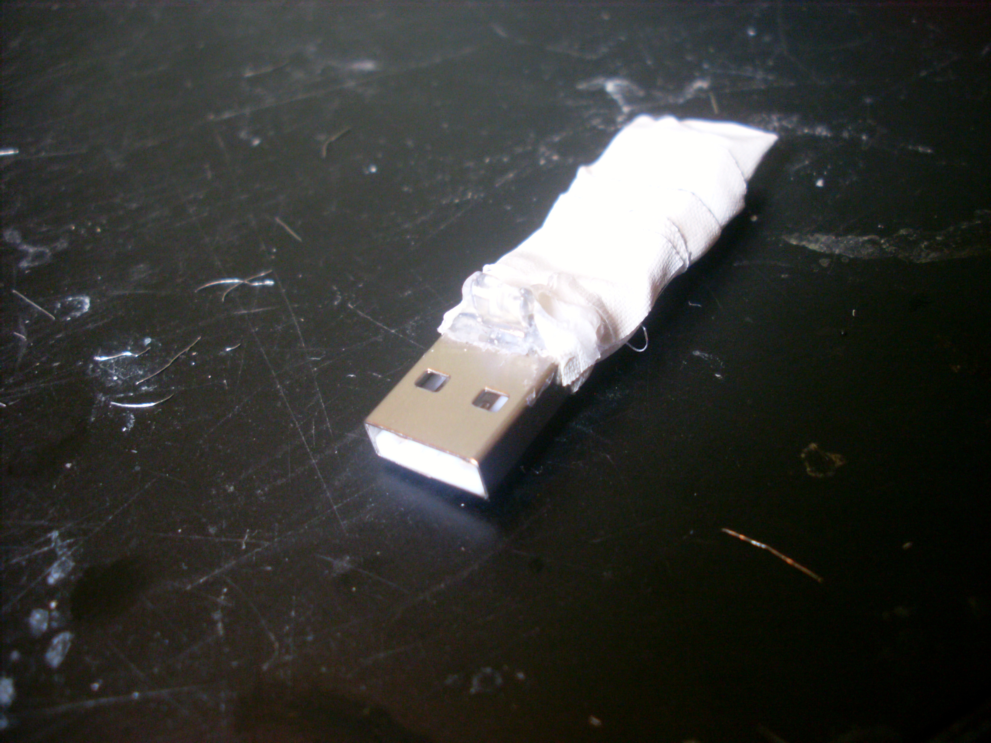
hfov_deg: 49.0
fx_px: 1088
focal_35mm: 38
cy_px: 372
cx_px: 496
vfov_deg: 37.7
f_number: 3
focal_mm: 6.3
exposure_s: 1/20
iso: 200
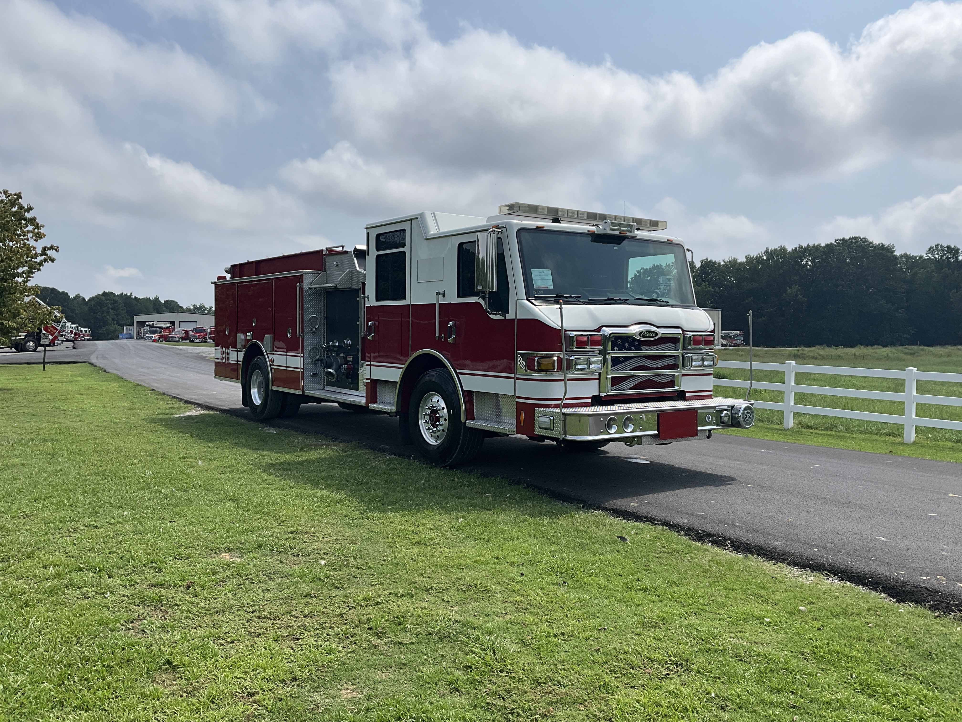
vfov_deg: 48.2
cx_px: 481
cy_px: 361
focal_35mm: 29
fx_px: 806
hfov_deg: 61.7
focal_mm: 3
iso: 25
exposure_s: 1/3125
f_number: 1.8
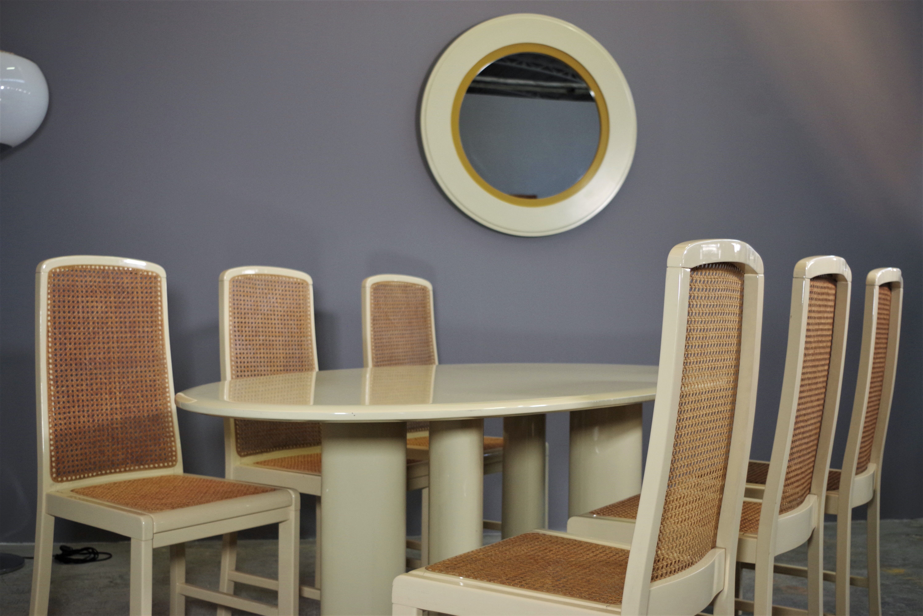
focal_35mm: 39
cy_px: 308
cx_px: 462
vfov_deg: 34.2
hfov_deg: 49.6
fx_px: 1000
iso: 800
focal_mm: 26.25
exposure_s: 1/60
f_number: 4
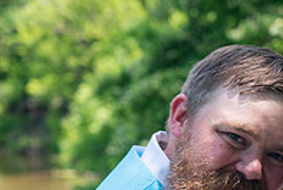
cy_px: 267
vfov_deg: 6.8
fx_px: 1575
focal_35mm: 200
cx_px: 259
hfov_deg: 10.2
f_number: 5
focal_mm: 68
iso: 100
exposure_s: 1/125
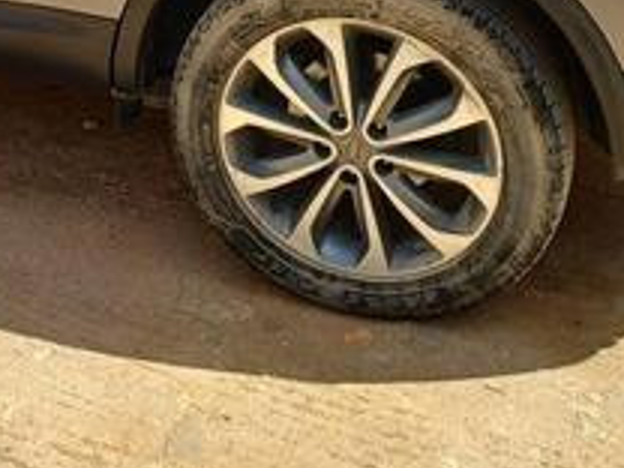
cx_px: 27
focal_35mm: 72
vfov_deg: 19.1
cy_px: -122
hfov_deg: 25.9
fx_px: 1298
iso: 20
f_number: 1.8
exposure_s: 1/398
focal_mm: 5.06
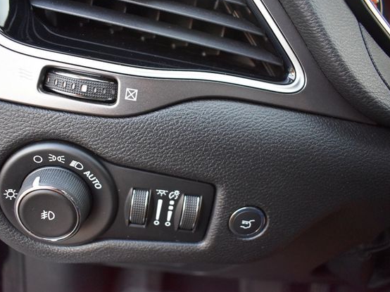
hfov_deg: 59.8
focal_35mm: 30
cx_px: 170
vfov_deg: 46.8
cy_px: 142
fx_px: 338
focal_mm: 18
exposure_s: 1/125
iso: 1250
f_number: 3.5
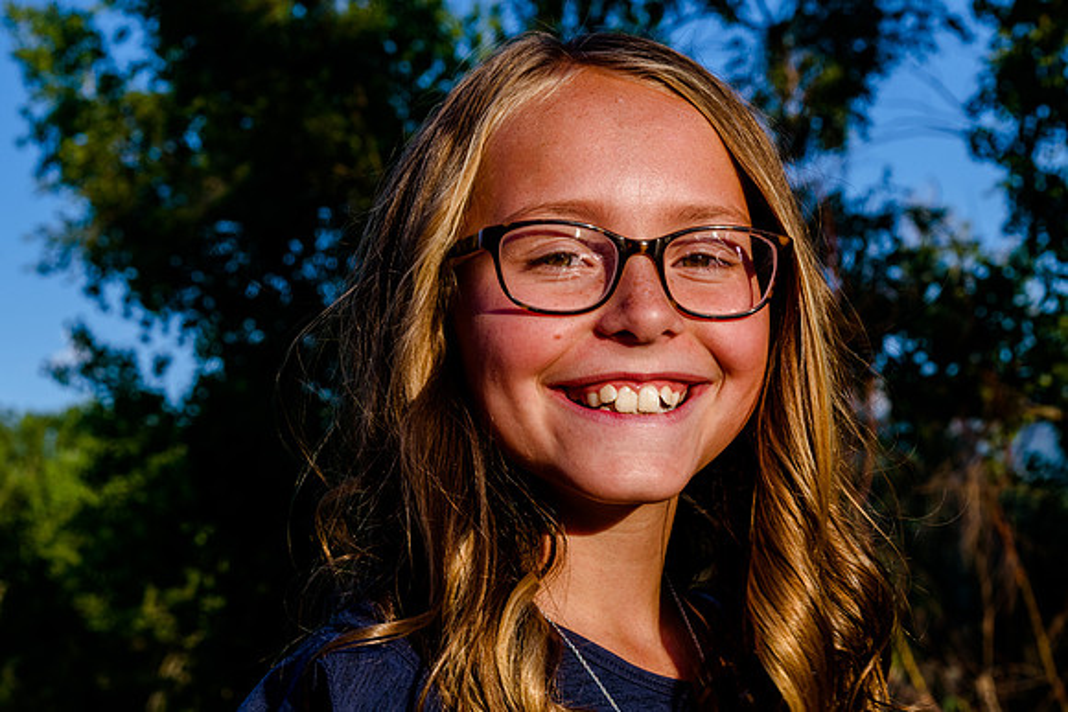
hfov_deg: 27.8
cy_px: 322
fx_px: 2159
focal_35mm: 73
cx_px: 534
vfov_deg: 18.7
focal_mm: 65
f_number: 11
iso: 200
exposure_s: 1/160
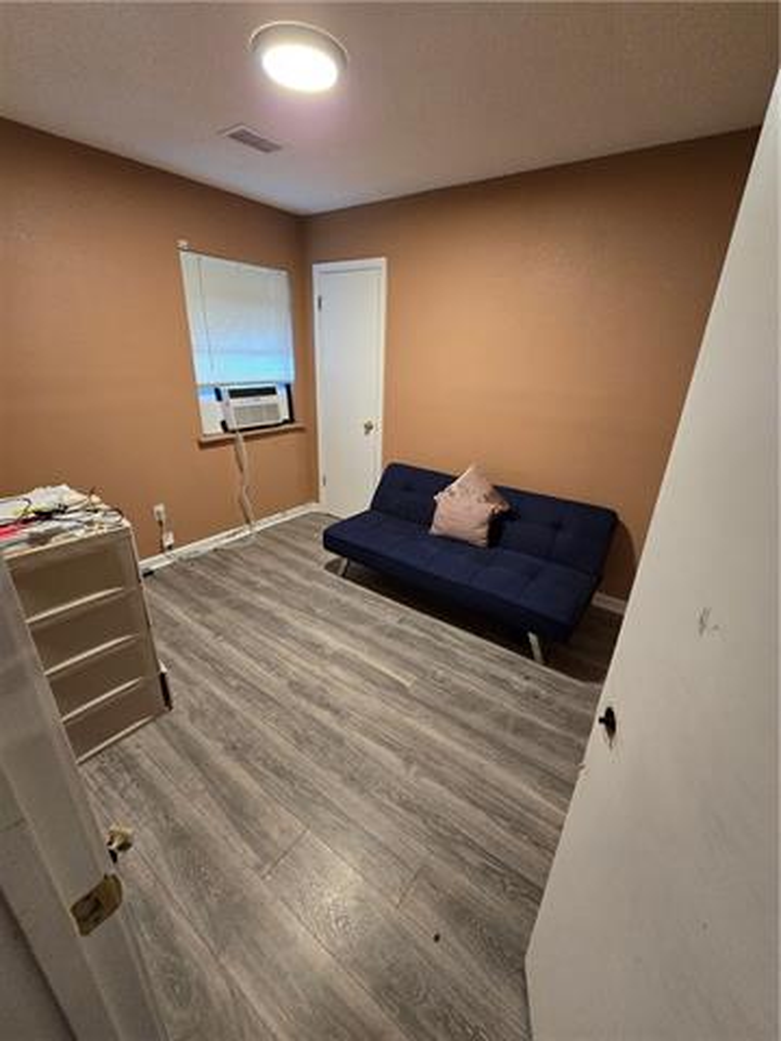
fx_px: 391
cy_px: 520
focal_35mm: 13
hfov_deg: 89.9
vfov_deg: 106.2
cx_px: 390
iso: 640
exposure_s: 1/60
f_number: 2.2
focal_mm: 2.2
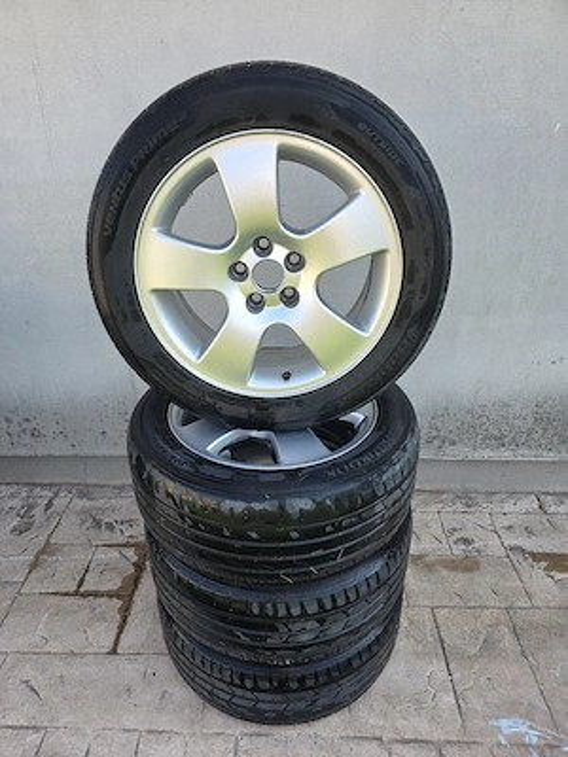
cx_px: 284
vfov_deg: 73.9
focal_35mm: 23
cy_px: 378
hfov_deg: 58.9
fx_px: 503
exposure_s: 1/370
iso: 40
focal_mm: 6.3
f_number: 1.7
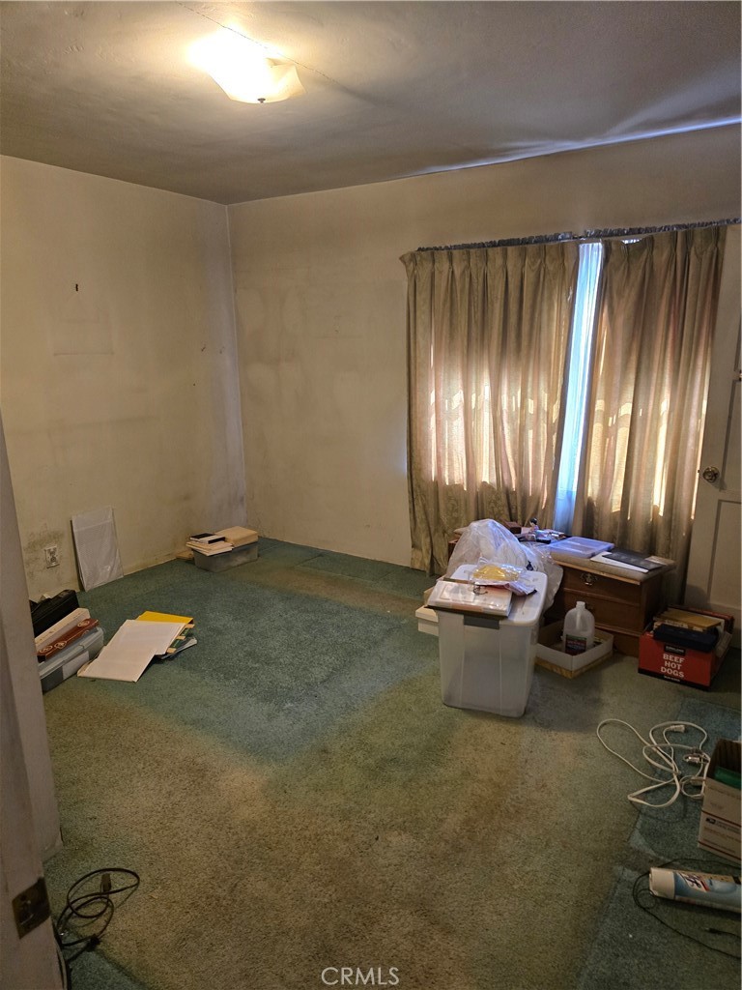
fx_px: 657
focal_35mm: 23
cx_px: 371
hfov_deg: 58.9
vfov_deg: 73.9
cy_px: 495
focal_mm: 6.3
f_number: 1.7
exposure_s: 1/120
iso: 800
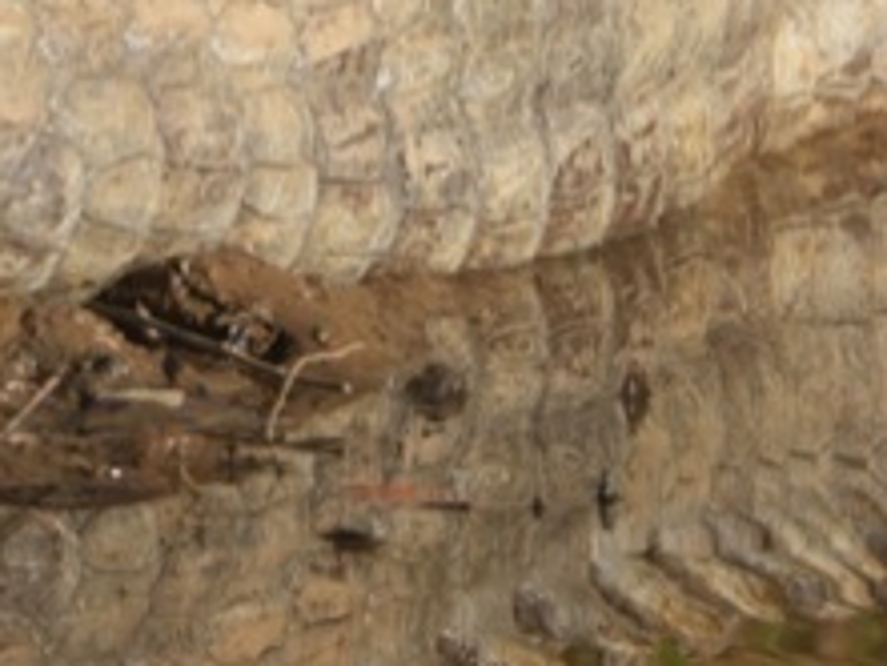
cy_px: 90
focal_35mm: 3129
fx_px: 80221
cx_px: 991
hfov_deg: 0.6
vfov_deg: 0.5
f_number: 6.3
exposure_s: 1/500
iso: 320
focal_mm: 600
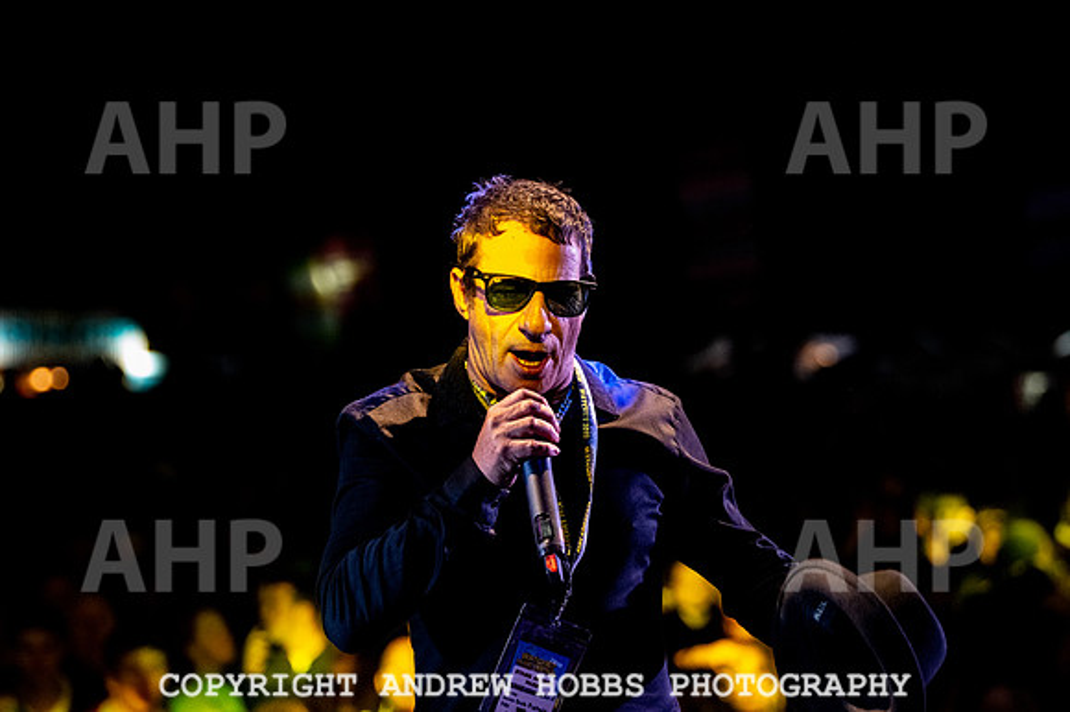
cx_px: 535
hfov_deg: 17.1
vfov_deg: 11.4
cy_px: 356
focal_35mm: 120
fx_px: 3564
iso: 6400
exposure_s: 1/500
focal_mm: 120
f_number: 3.5
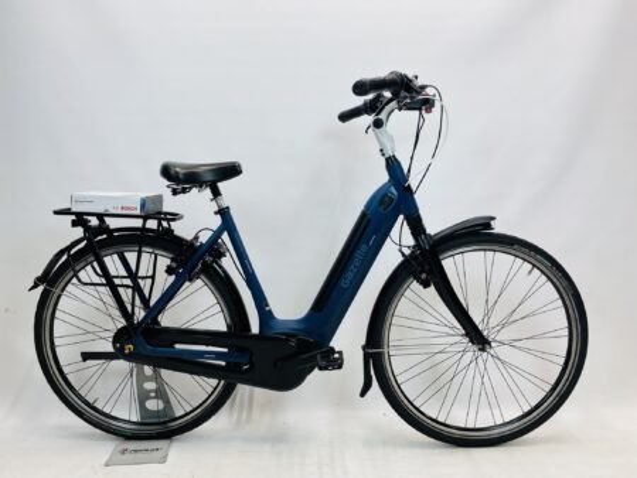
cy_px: 239
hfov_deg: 67.3
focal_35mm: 26
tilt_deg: -5.8
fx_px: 479
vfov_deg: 53.1
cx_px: 318
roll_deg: +1.0
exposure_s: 1/100
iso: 50
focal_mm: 4.25
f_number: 1.8
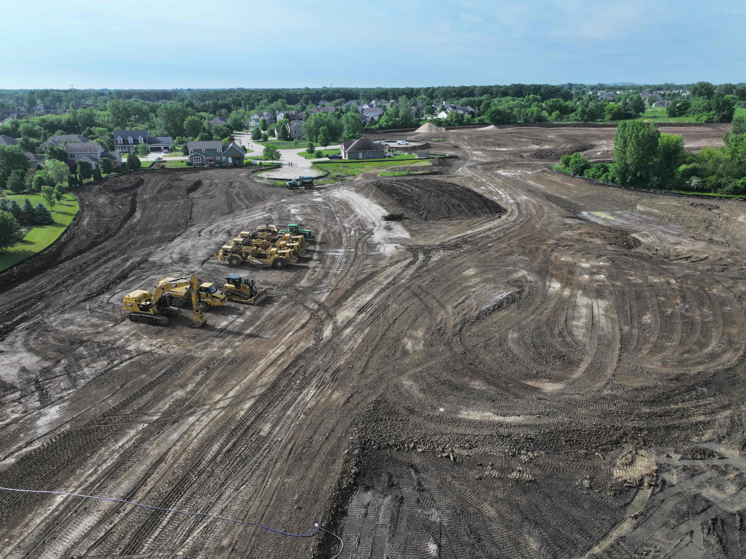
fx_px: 517
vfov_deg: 56.8
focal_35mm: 24
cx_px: 373
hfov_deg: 71.6
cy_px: 280
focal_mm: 12.29
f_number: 2.8
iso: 230
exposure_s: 1/2500
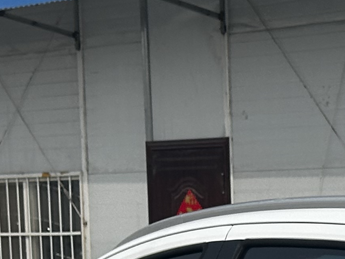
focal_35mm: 224
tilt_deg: -6.7
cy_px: 482
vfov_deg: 6.5
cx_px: 464
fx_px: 2232
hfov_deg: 8.7
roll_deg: +0.6
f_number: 1.78
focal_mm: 6.86
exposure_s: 1/6211
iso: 64
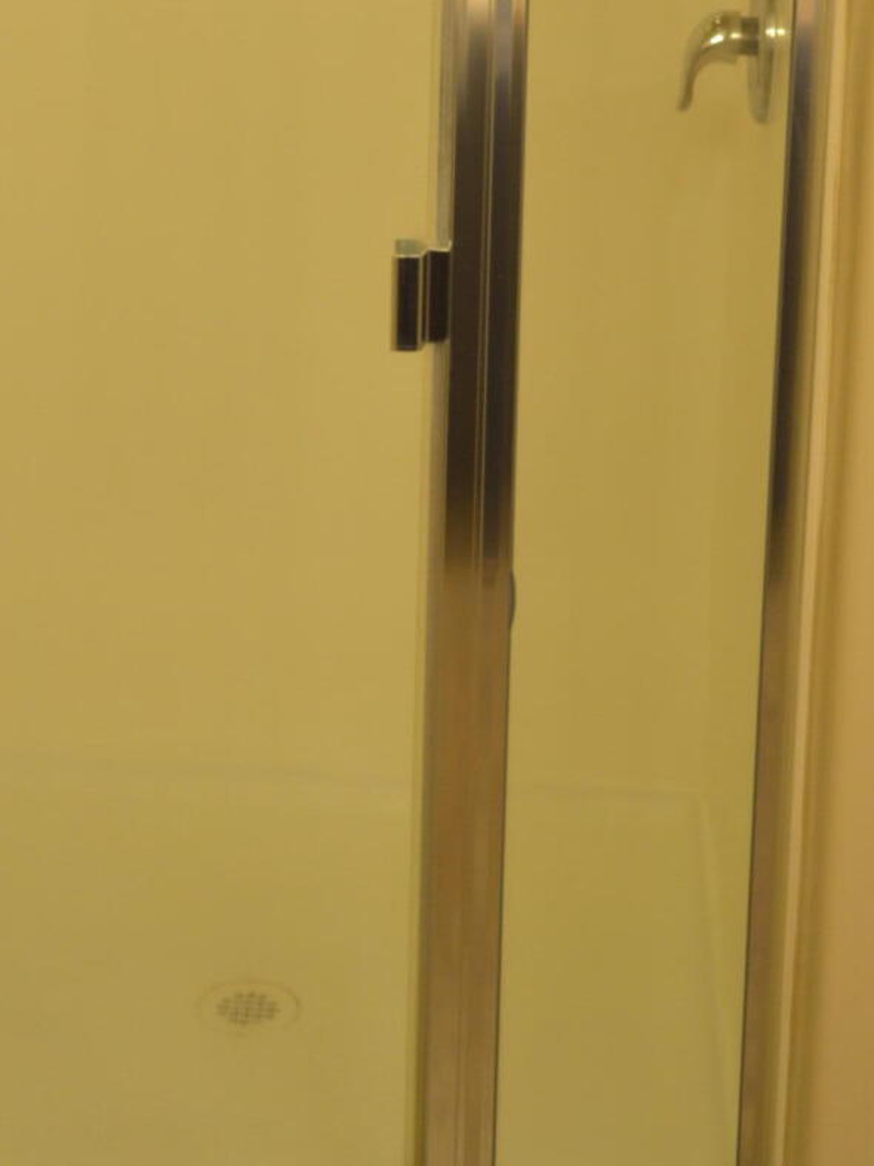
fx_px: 2222
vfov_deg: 28.5
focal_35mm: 66
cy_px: 166
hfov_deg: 22.2
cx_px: 359
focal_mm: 18
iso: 400
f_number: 3.5
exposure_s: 1/30
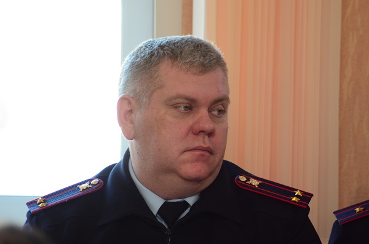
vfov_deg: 8.3
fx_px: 1687
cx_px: 184
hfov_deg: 12.5
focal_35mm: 165
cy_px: 122
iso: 800
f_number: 4
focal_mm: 110
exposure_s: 1/125
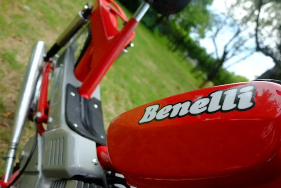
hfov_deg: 67.2
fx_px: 211
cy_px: 97
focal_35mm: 27
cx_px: 127
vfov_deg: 47.9
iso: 800
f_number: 4
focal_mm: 16
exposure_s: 1/1000
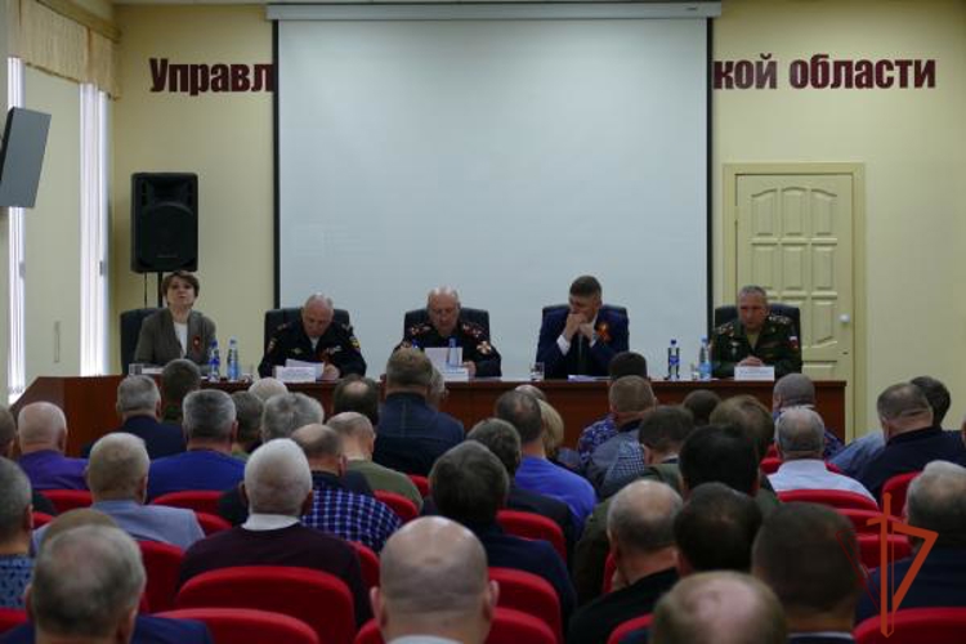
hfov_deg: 18.3
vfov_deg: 12.2
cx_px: 483
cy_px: 322
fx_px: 3005
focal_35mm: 112
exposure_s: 1/80
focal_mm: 40.84
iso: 250
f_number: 3.9
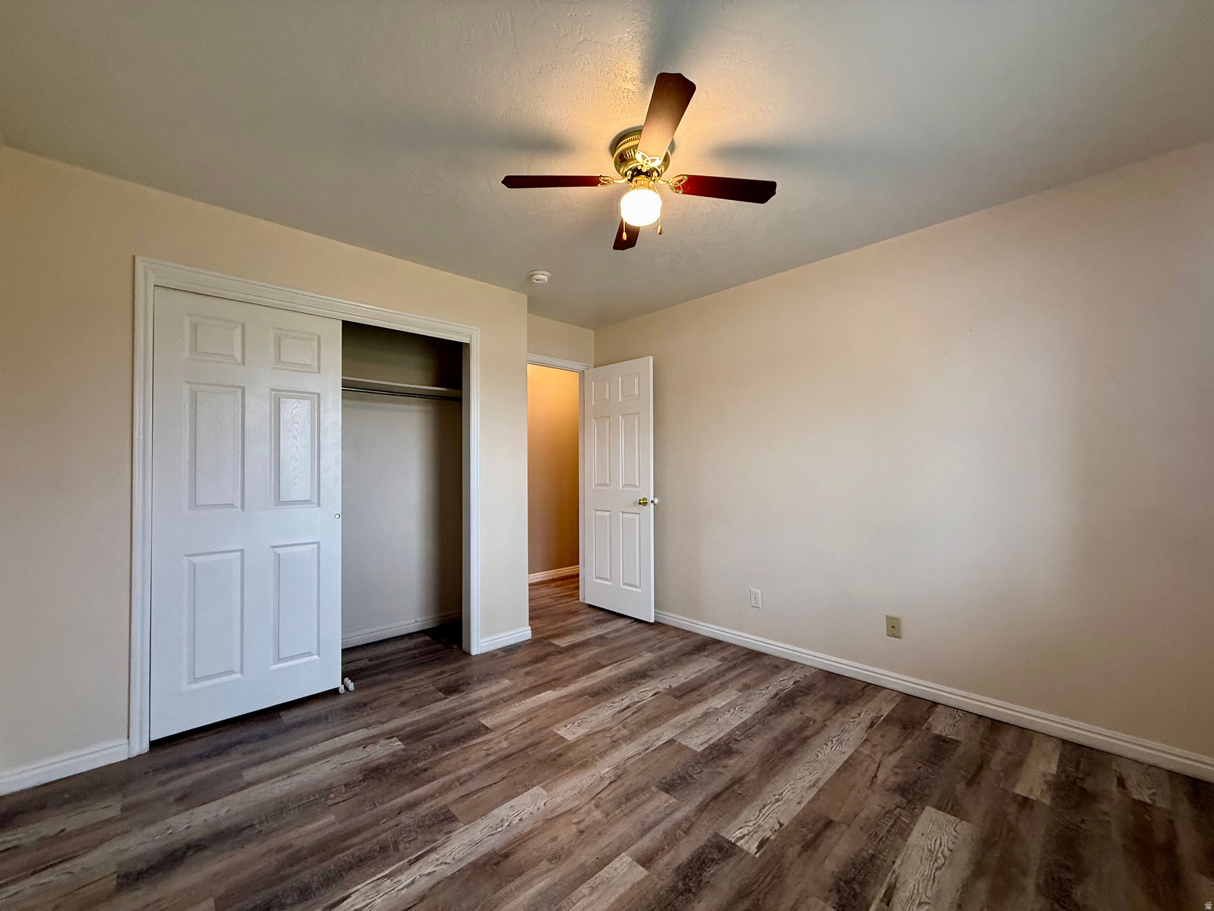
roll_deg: +0.3
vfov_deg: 85.7
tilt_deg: +1.7
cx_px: 607
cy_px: 456
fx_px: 491
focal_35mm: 14
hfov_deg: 102.1
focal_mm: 2.22
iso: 200
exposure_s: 1/60
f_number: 2.2
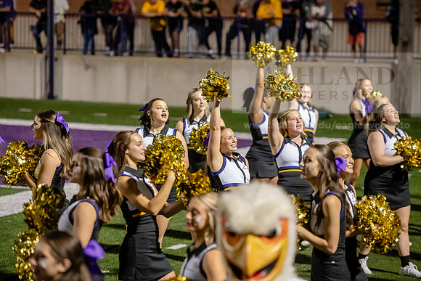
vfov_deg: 9.8
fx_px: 1638
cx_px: 210
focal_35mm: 140
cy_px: 140
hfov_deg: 14.7
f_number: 3.2
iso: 4000
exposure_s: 1/400
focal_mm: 140
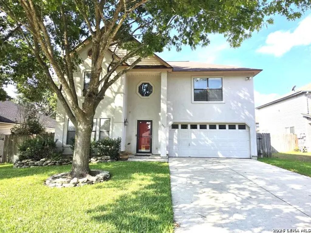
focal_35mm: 23
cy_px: 116
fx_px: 207
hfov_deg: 73.9
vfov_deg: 58.9
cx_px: 156
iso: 80
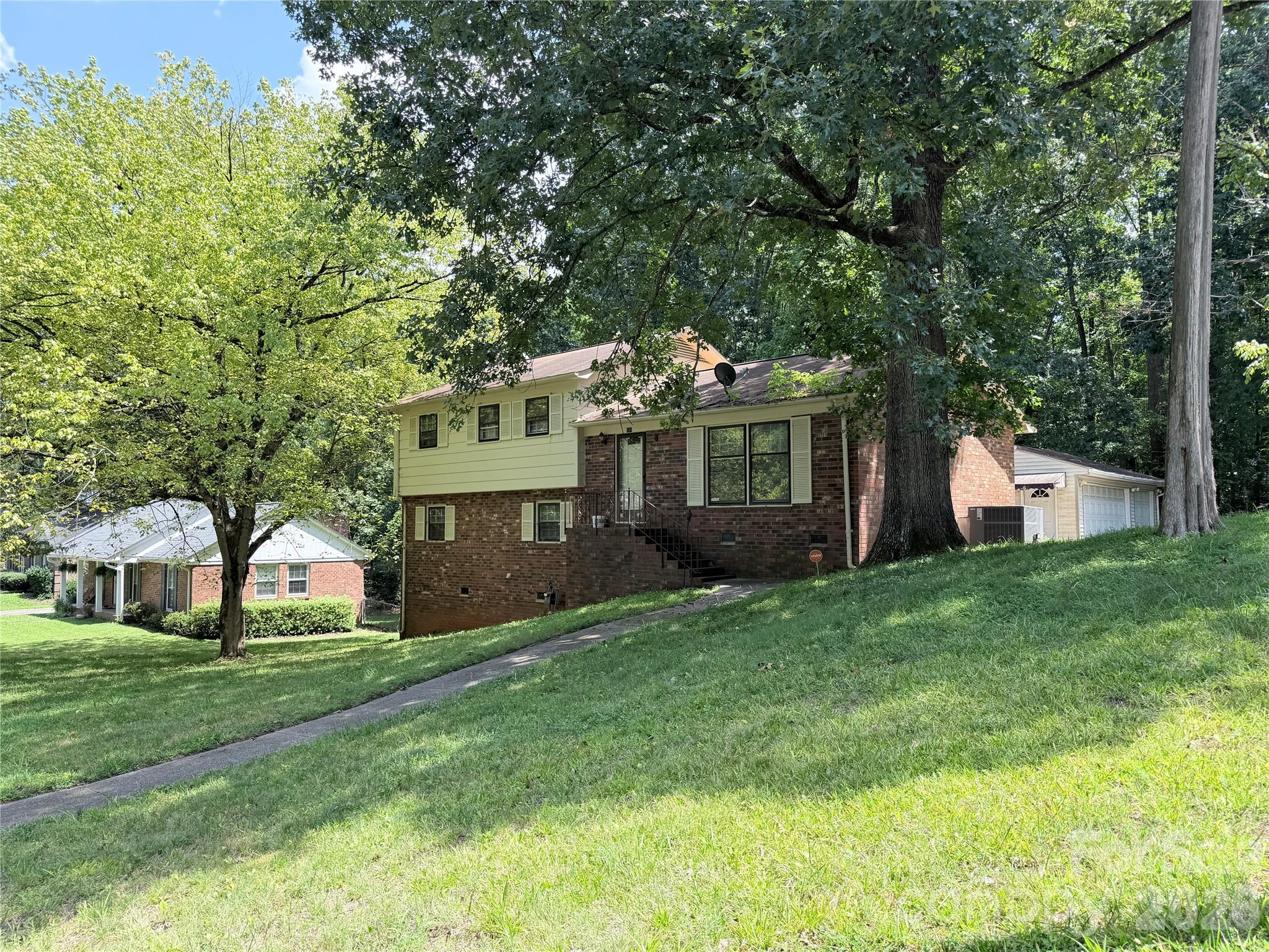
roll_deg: +0.1
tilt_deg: +2.7
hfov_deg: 71.6
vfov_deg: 56.8
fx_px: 880
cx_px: 634
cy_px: 476
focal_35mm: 24
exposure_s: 1/992
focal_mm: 6.76
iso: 80
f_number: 1.78
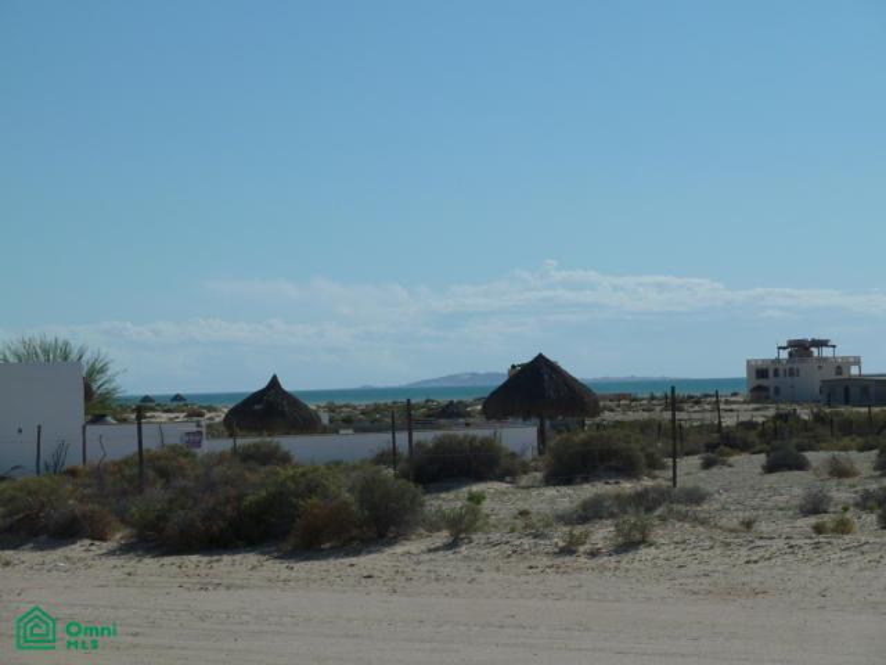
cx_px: 443
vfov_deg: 13.3
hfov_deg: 17.7
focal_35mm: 111
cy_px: 332
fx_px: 2841
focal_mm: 18.2
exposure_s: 1/1000
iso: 80
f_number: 5.6
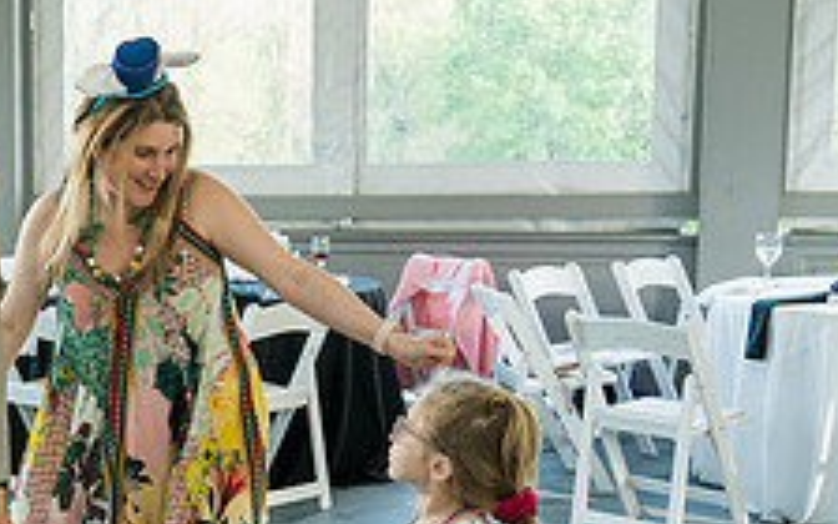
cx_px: -82
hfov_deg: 25.8
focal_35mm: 74
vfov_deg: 17.6
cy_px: 357
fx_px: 1690
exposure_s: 1/200
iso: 1250
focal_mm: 28
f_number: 4.5
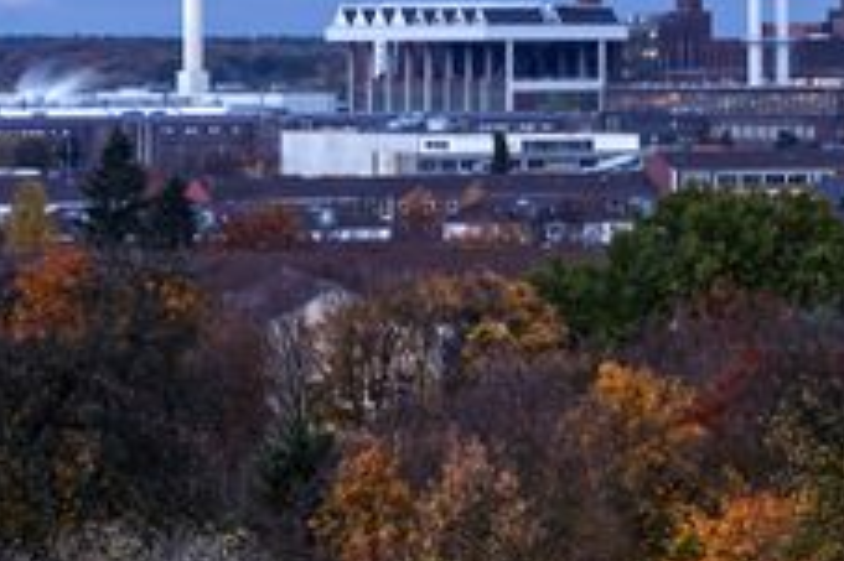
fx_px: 6138
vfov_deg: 5.2
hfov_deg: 7.9
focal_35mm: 262
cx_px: 699
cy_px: -28
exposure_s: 20
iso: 100
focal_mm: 116
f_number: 8
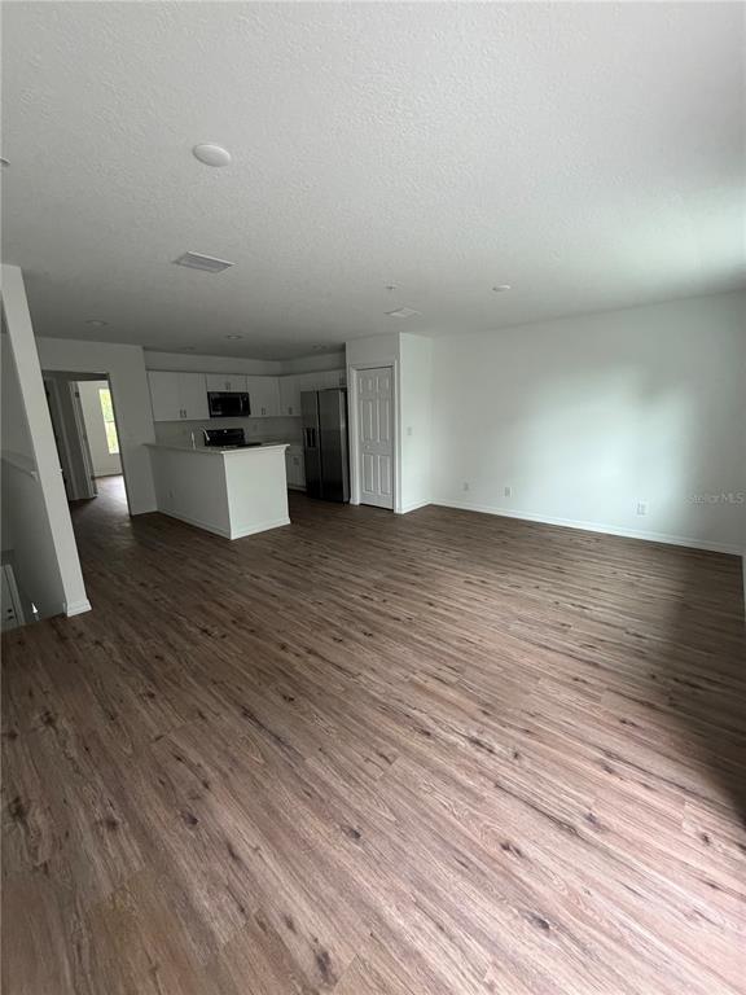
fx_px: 402
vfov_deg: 102.1
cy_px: 498
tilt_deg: -11.6
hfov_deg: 85.7
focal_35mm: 14
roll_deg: +1.2
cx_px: 373
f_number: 2.2
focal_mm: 2.22
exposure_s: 1/113
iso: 320
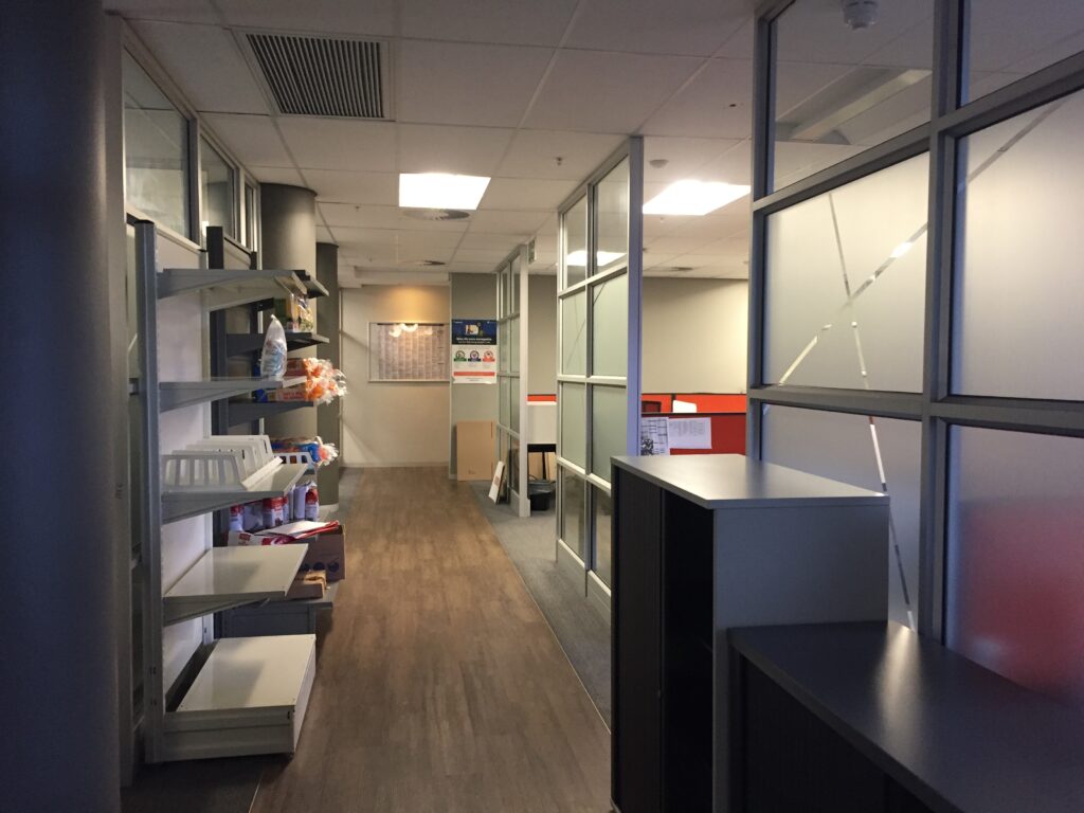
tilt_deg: -3.6
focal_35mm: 29
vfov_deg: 48.2
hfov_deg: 61.7
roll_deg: -2.0
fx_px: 908
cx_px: 542
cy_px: 406
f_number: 2.2
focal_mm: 4.15
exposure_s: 1/33
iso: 250
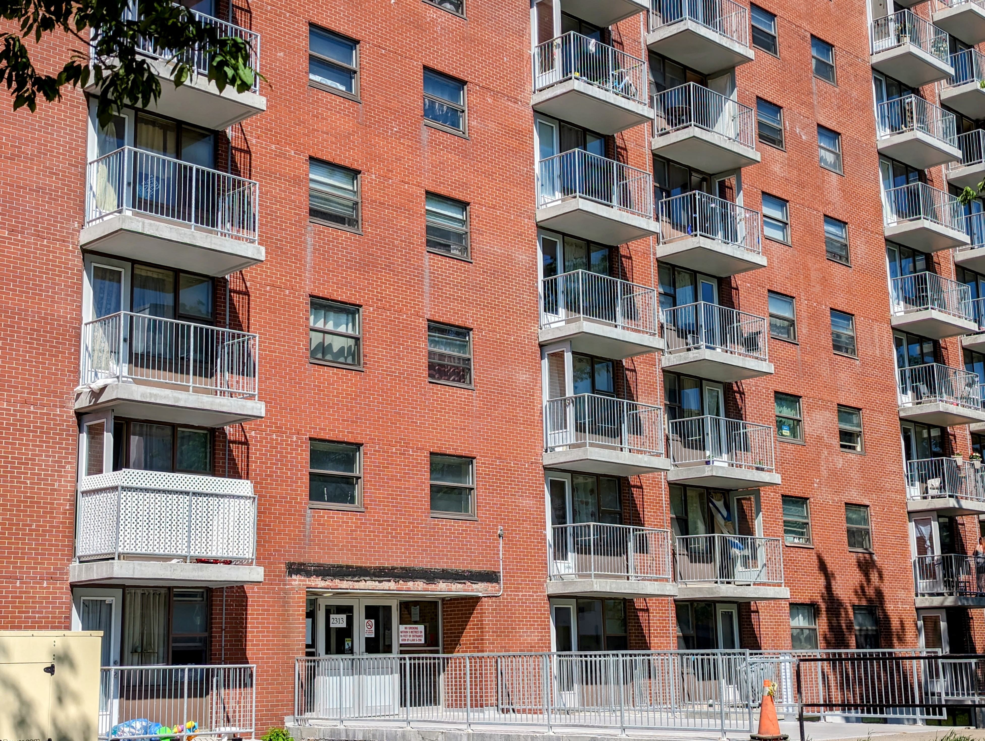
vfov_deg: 30.3
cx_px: 492
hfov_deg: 39.6
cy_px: 370
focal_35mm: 48
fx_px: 1368
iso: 43
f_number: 1.85
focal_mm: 6.81
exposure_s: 1/2710
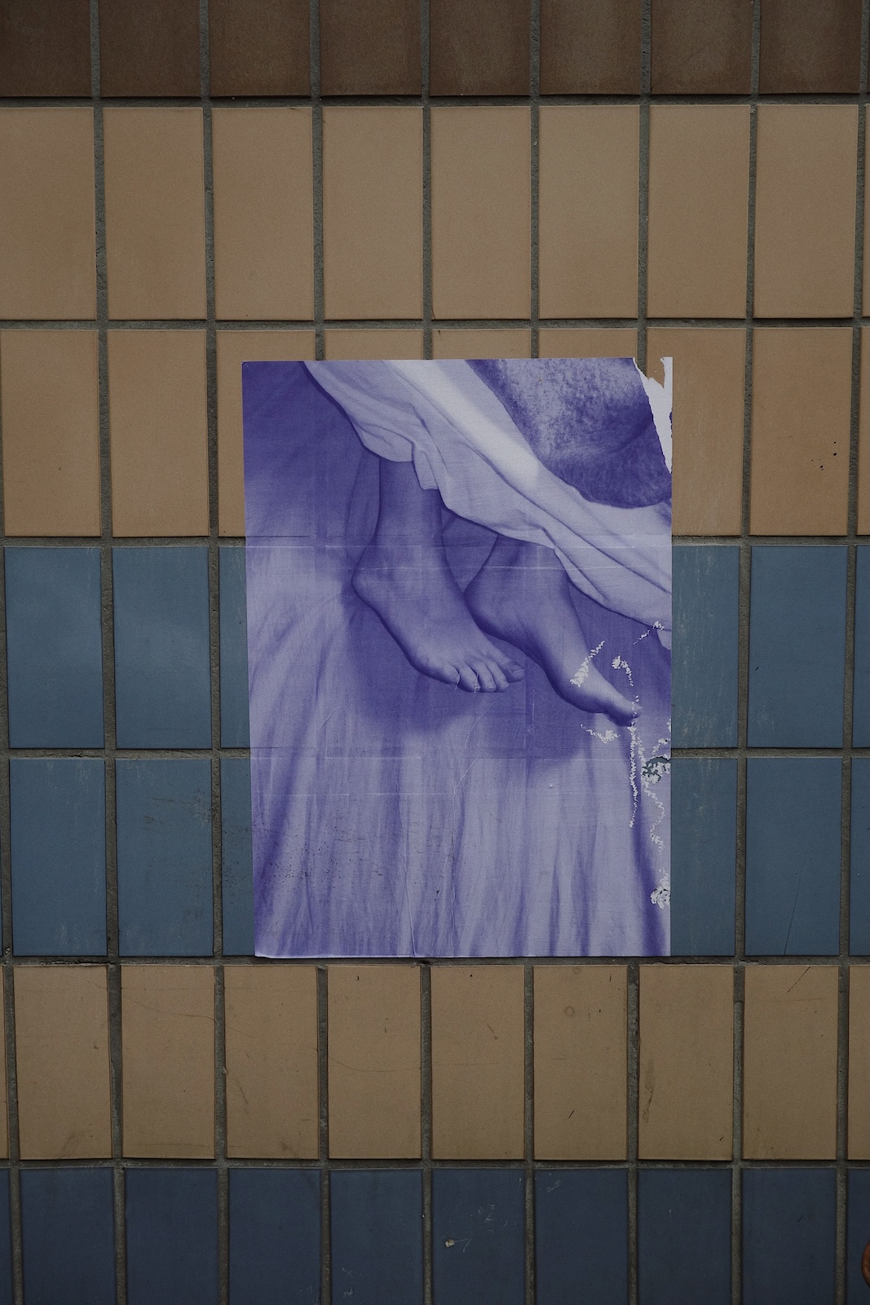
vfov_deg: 51.9
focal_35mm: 37
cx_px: 435
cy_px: 652
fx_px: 1341
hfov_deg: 35.9
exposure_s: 1/100
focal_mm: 13.9
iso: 125
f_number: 6.3
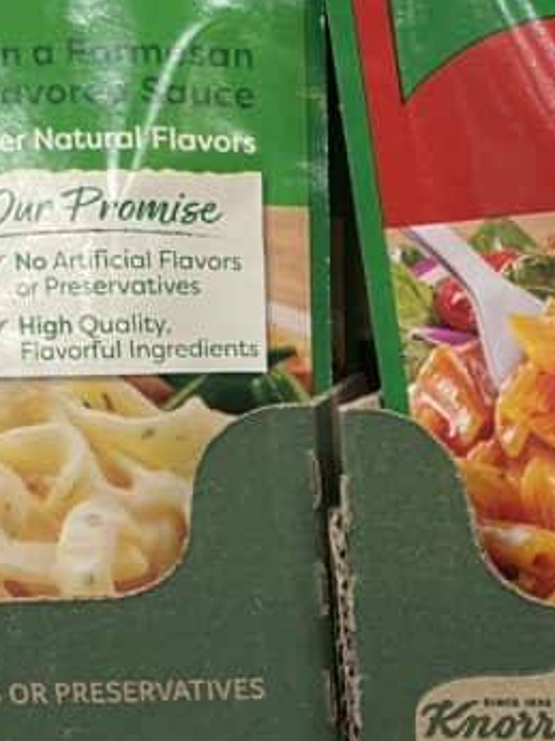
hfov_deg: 18.1
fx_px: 1648
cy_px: 598
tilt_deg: -15.8
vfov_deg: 24.9
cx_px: 673
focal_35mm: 77
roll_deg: +0.9
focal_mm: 4.2
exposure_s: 1/64
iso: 100
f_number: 1.6
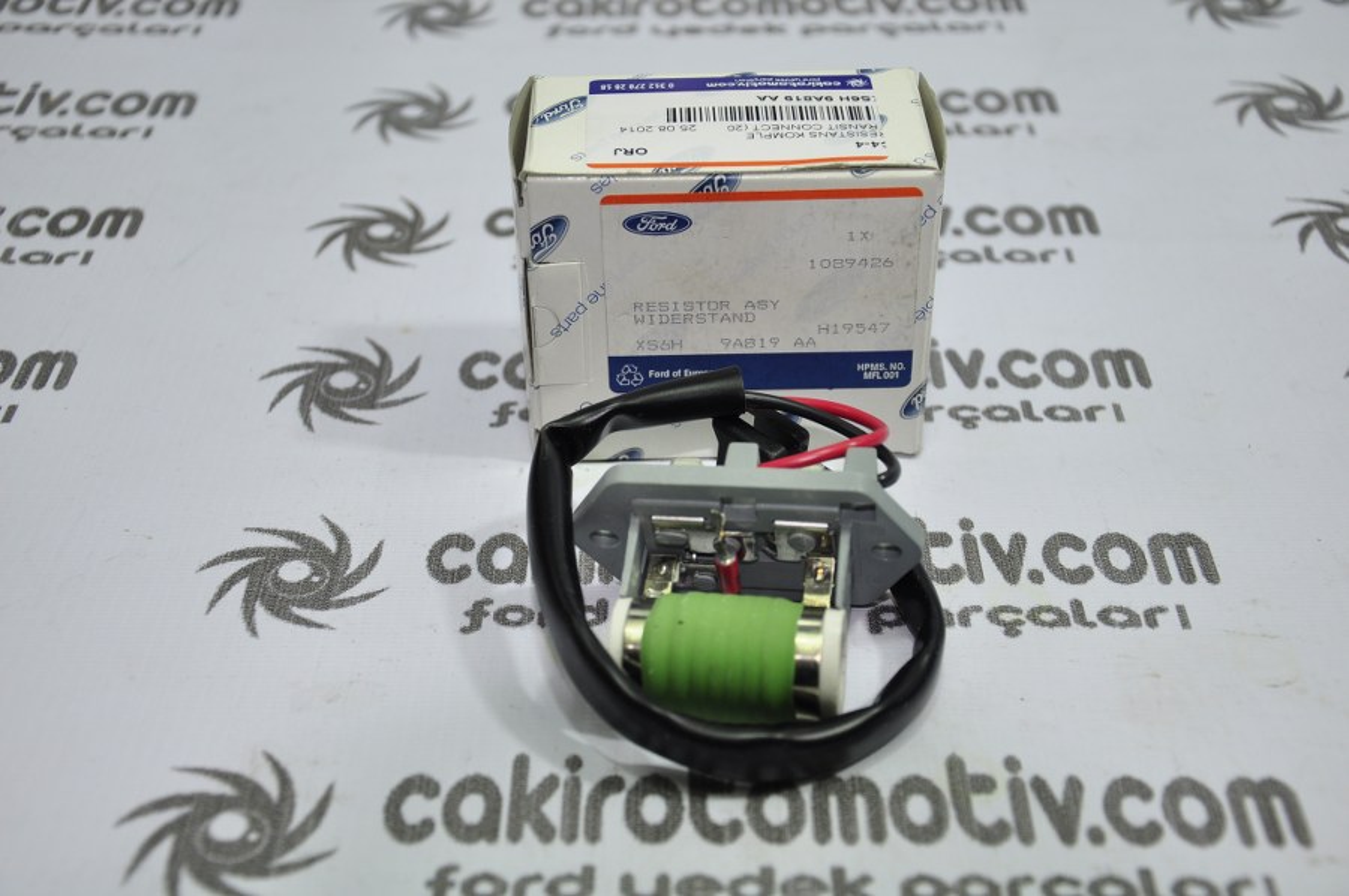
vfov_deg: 25.7
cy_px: 448
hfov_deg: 37.9
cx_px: 674
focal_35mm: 52
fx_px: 1965
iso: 200
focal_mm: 35
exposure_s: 1/40
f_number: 4.5
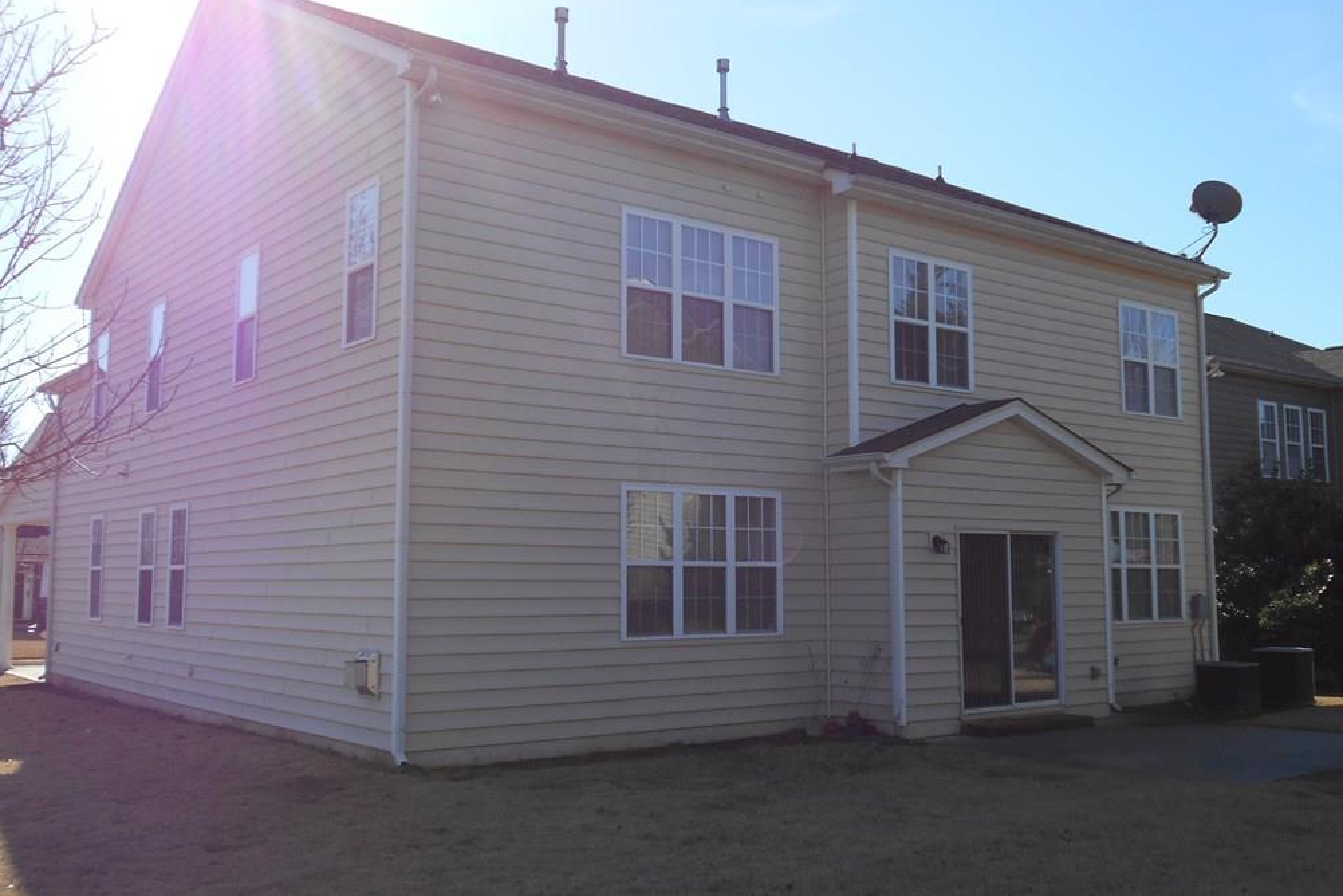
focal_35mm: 34
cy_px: 457
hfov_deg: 55.8
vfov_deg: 38.9
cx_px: 669
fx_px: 1268
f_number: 3.6
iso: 80
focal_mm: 5.8
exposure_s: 1/800
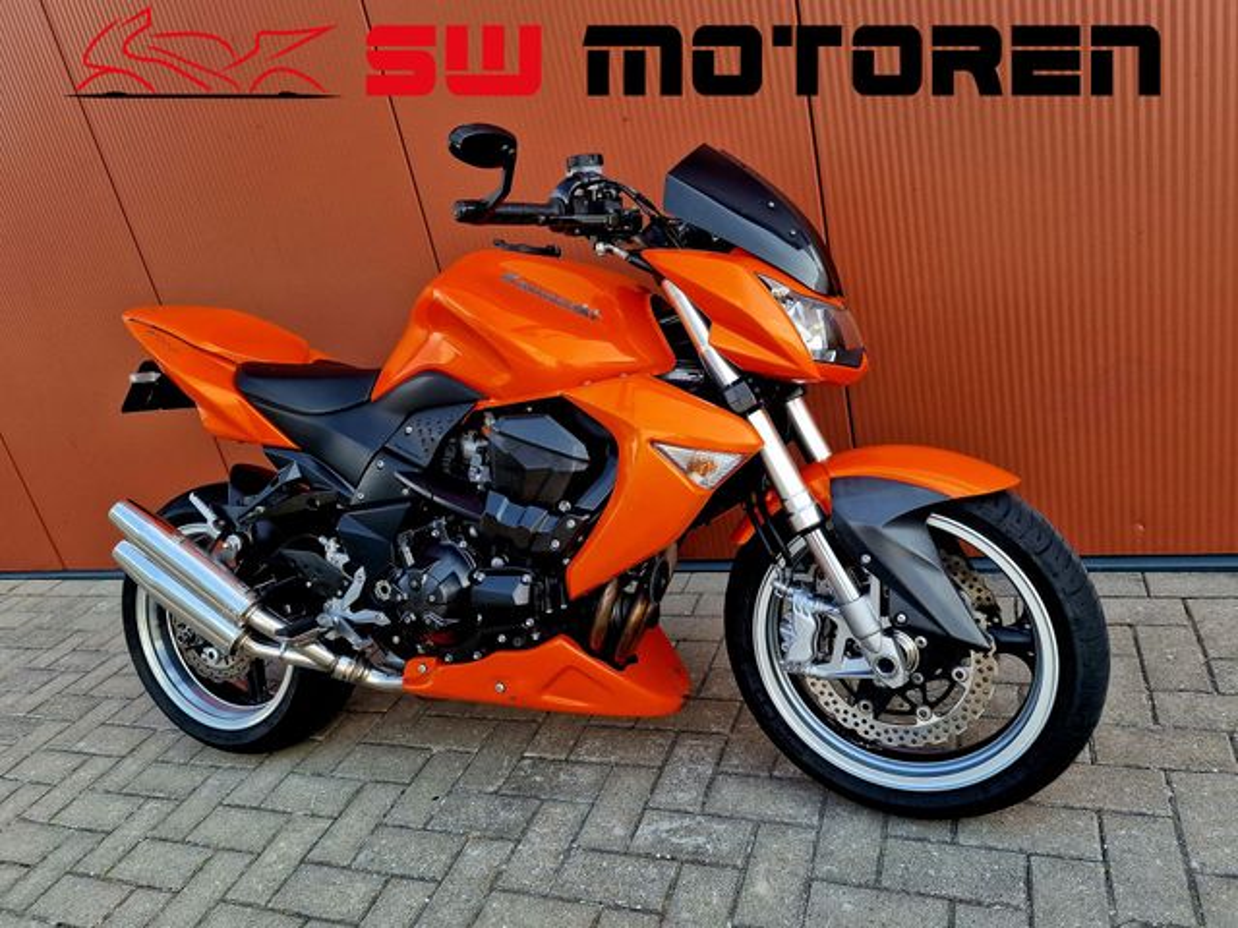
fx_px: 823
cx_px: 619
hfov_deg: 73.9
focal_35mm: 23
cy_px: 464
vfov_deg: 58.9
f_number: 1.8
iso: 50
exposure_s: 1/182
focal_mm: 6.4
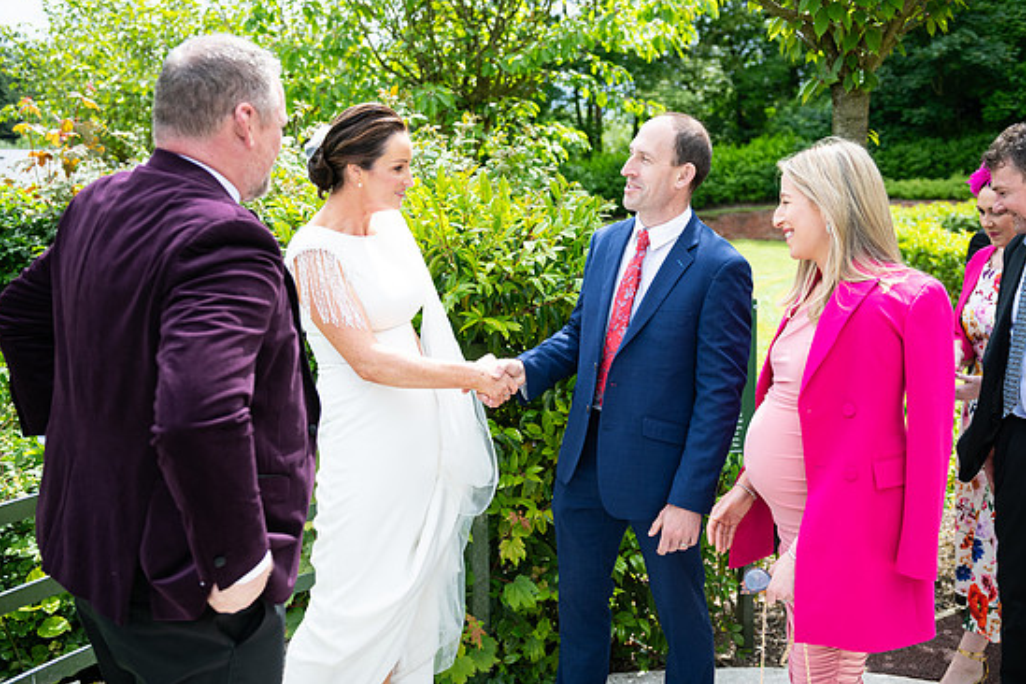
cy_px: 349
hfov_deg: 51.9
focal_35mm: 37
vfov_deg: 35.9
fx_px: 1054
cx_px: 531
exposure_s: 1/2000
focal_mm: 35
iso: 250
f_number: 3.5
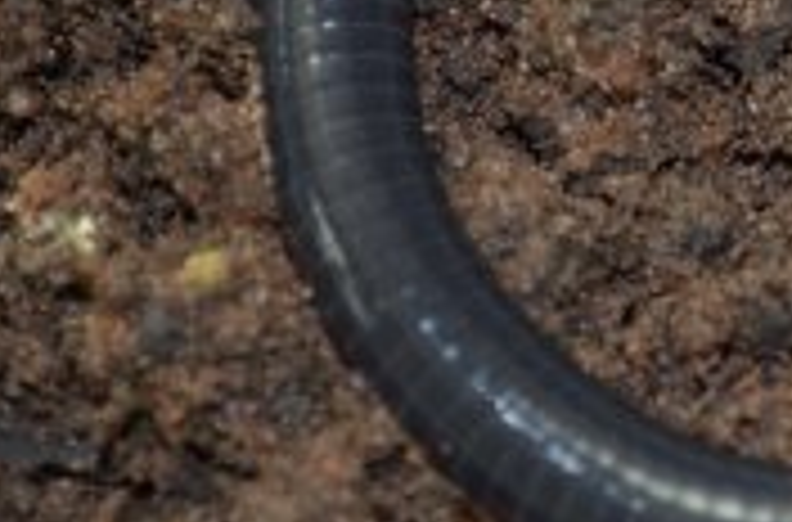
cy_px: -70
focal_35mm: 240
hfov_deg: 8.5
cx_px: 986
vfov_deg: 5.7
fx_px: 5261
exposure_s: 1/30
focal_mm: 46
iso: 640
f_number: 5.3
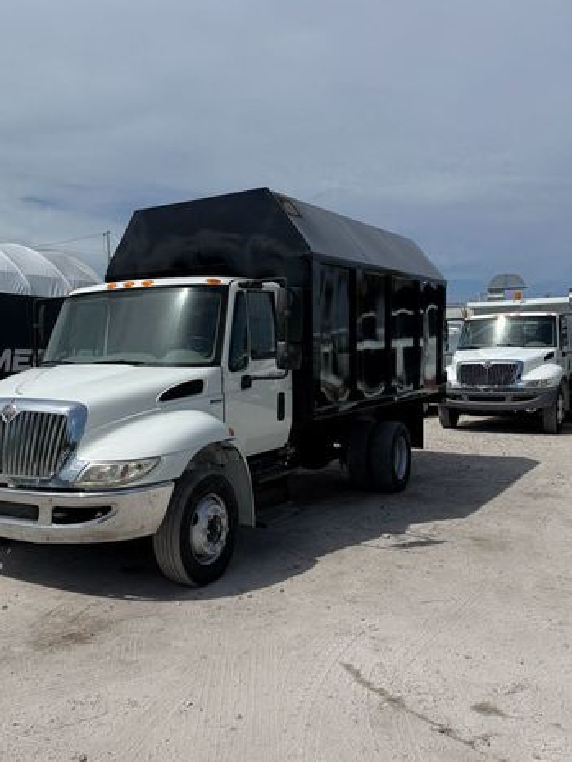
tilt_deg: +1.9
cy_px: 383
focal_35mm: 33
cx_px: 129
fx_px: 727
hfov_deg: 41.4
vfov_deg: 55.3
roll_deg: +3.0
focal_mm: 6.76
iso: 80
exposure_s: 1/11905
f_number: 1.78
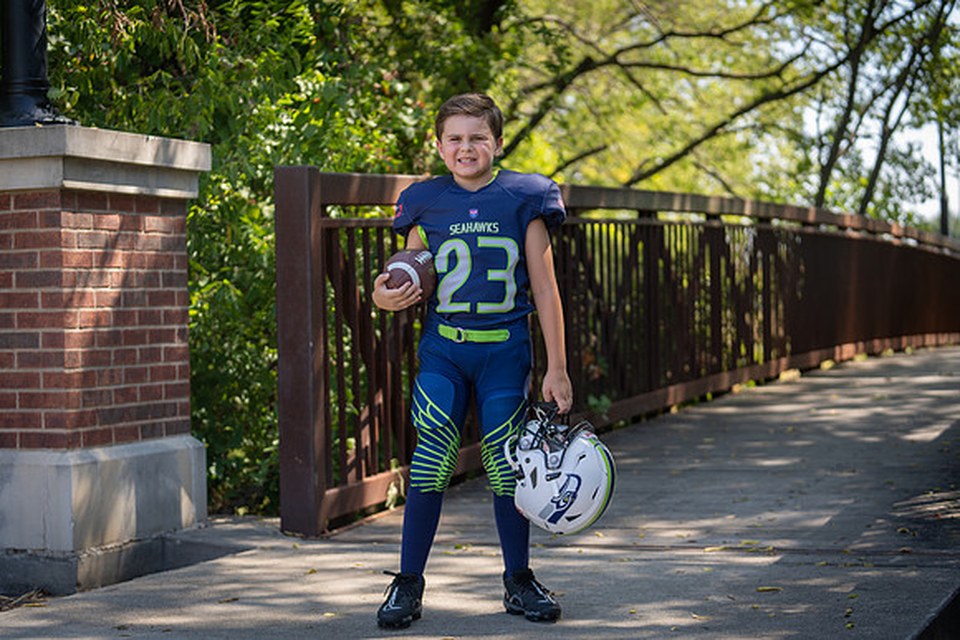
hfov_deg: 28.8
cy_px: 320
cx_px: 480
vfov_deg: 19.5
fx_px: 1867
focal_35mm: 70
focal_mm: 70
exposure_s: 1/320
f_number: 2.8
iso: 100
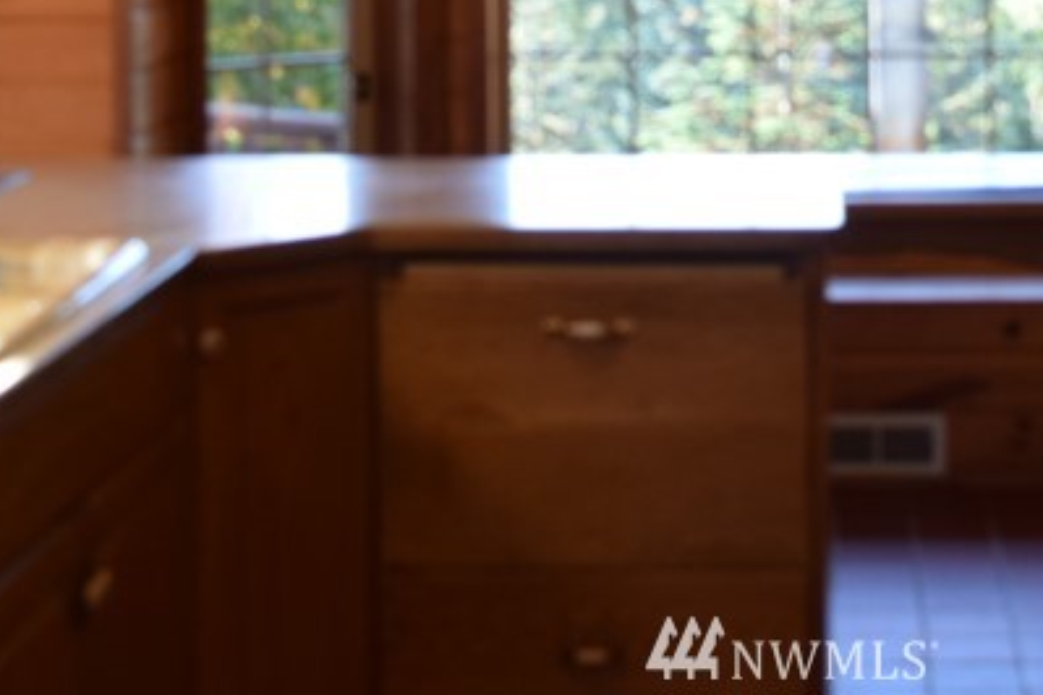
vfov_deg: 13.5
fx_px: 2839
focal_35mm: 98
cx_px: 793
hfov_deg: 20.6
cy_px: -197
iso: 400
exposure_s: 1/100
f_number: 5
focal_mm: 24
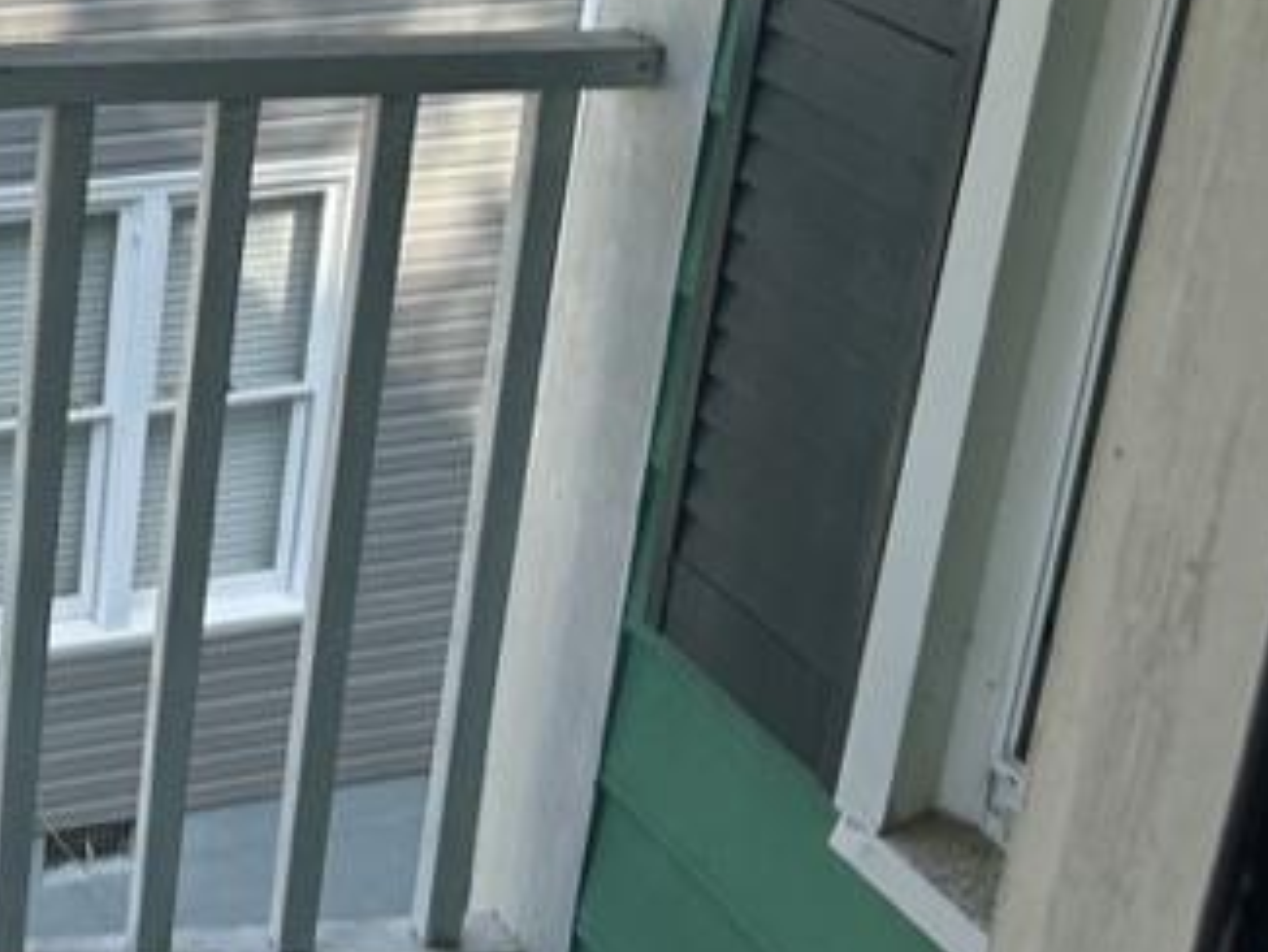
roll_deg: +0.6
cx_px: -332
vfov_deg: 18.0
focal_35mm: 82
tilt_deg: -21.4
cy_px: 501
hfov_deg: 21.7
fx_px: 3005
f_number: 1.5
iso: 50
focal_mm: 5.7
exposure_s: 1/2404
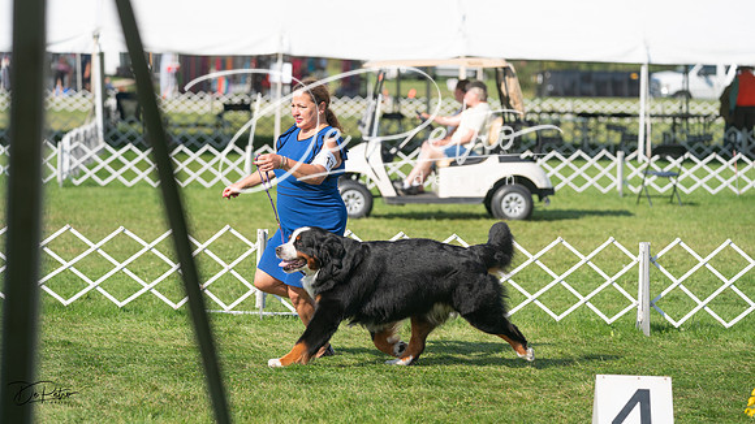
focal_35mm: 142
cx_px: 378
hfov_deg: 15.1
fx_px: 2851
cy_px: 212
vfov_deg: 8.5
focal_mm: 136
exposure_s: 1/1600
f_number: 3.5
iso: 125
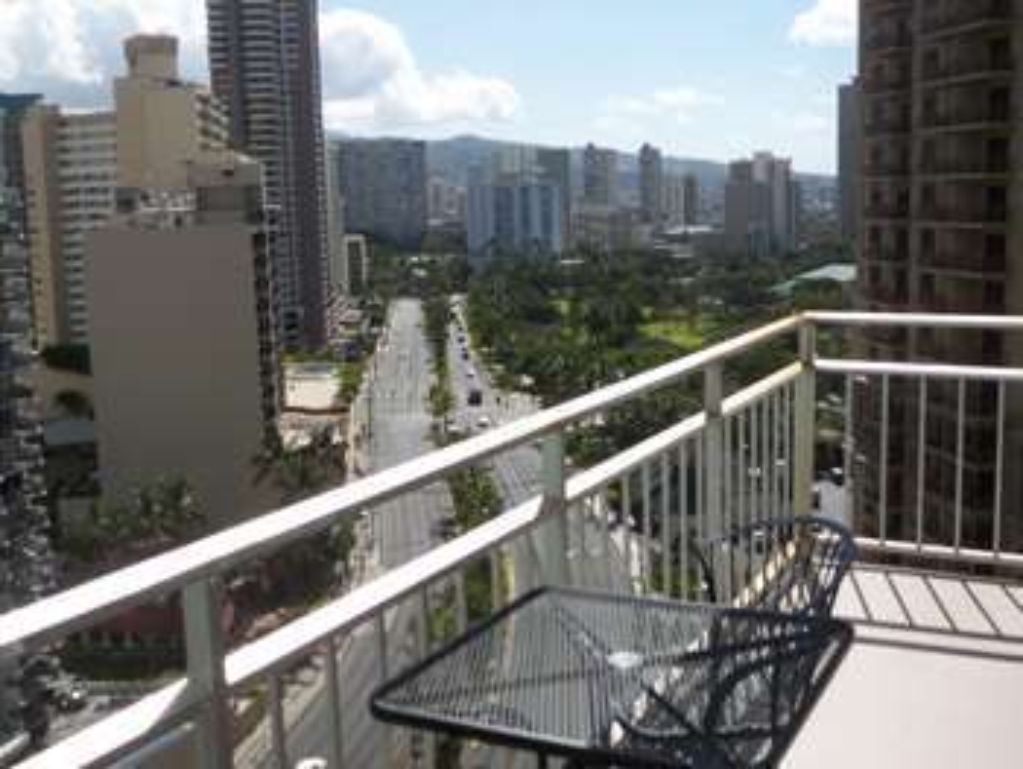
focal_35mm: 39
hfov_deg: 47.8
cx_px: 512
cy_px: 384
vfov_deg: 36.9
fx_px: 1153
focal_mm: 6.4
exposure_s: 1/640
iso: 50
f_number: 3.9
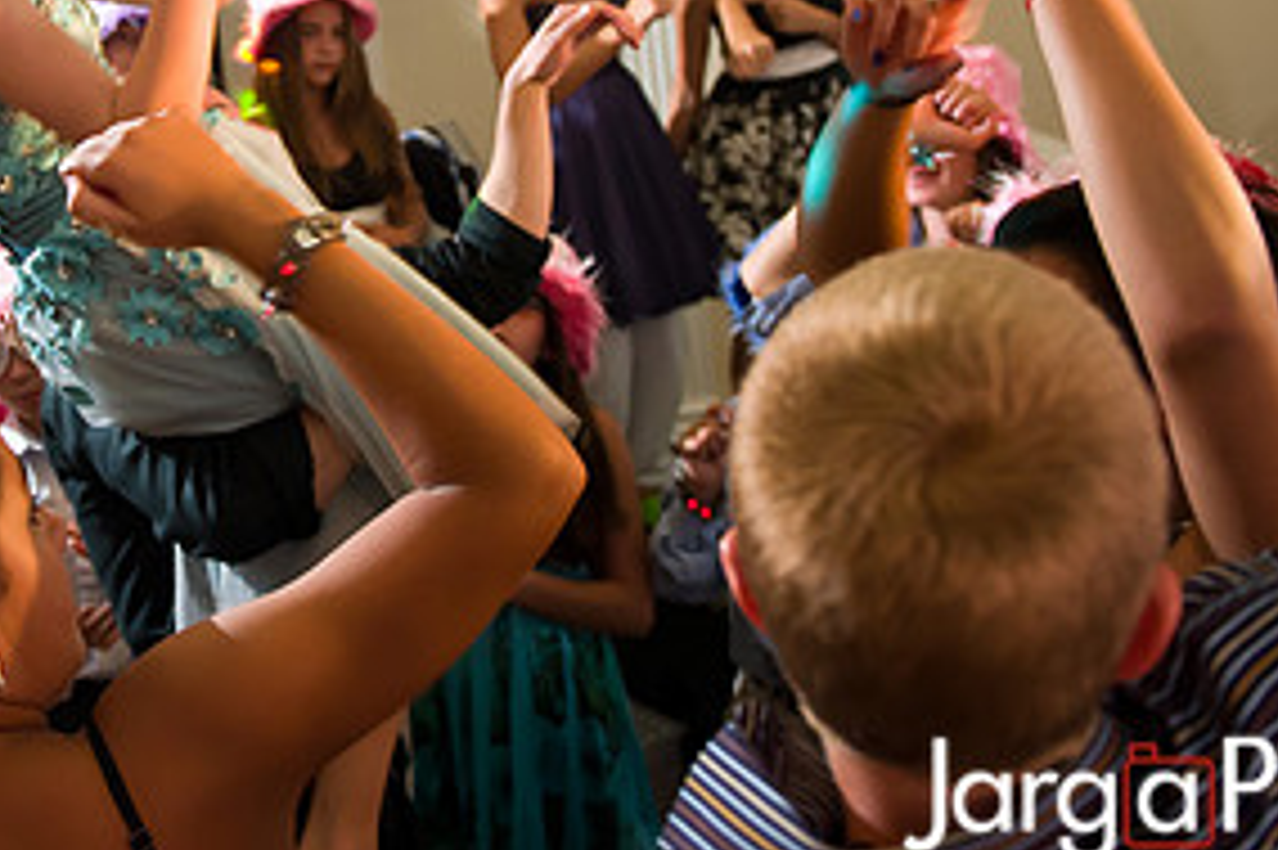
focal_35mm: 49
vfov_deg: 26.7
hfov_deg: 38.5
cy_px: 108
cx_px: 212
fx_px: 1738
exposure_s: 1/125
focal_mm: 24
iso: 1600
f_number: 3.2
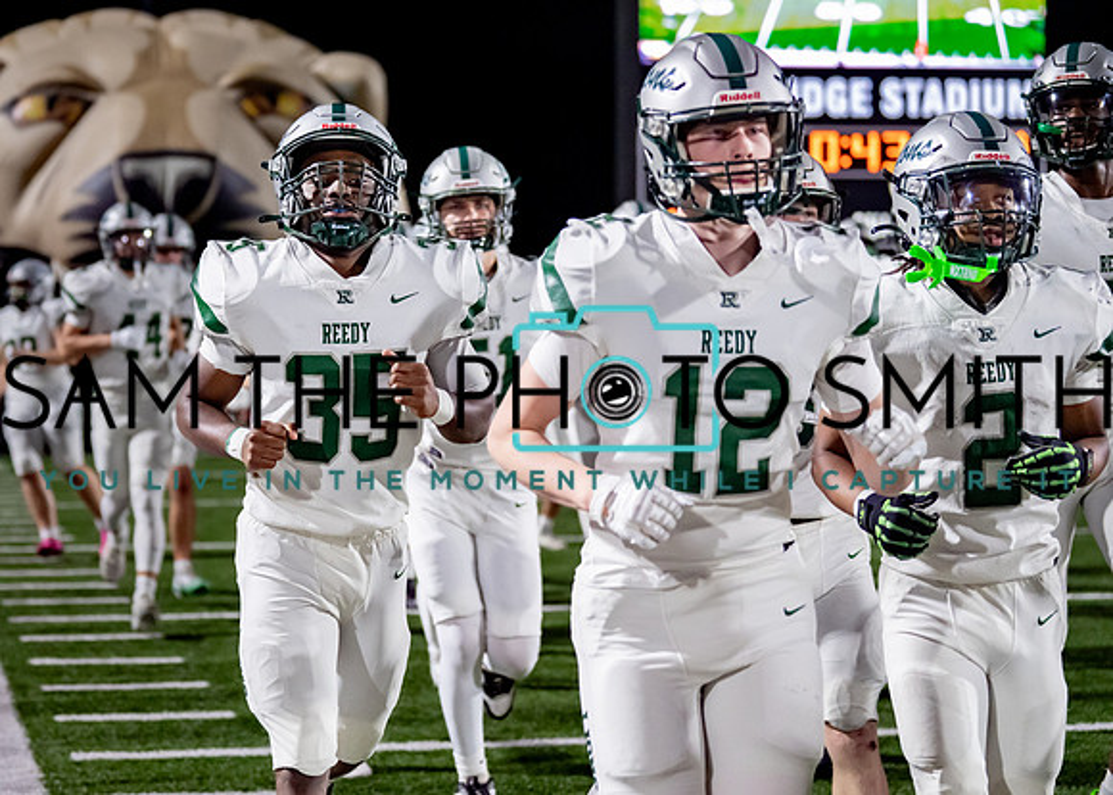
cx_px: 348
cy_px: 319
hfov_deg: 20.6
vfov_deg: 14.8
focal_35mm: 96
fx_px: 3046
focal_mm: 70
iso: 4000
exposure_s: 1/1250
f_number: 2.8
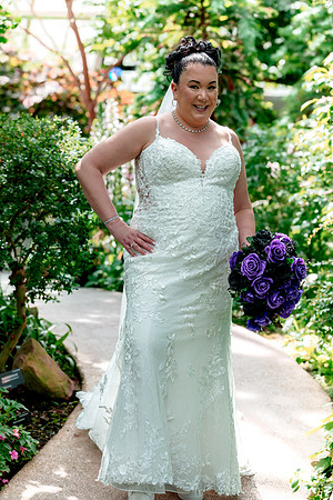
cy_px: 250
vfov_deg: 22.4
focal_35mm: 91
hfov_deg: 15.0
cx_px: 166
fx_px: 1263
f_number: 3.5
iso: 320
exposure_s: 1/640
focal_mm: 91
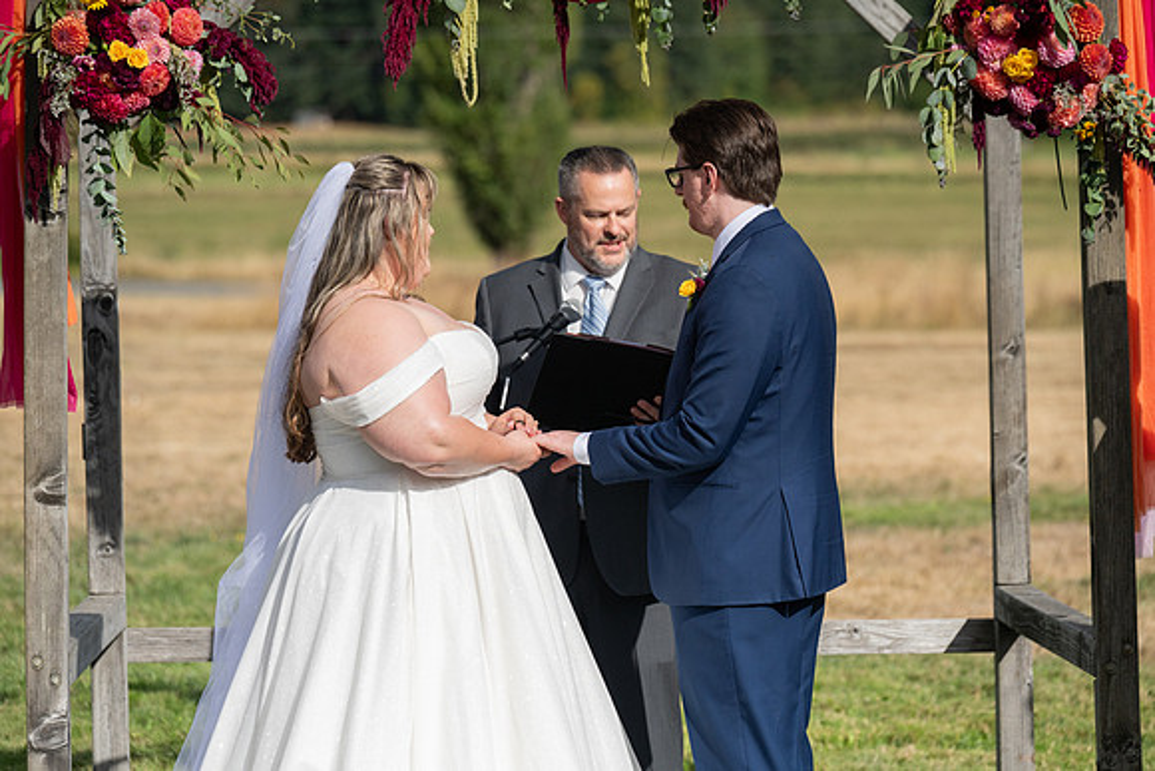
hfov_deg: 13.7
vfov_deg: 9.2
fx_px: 4813
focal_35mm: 150
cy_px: 386
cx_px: 578
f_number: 4.5
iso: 400
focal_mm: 150
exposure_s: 1/8000
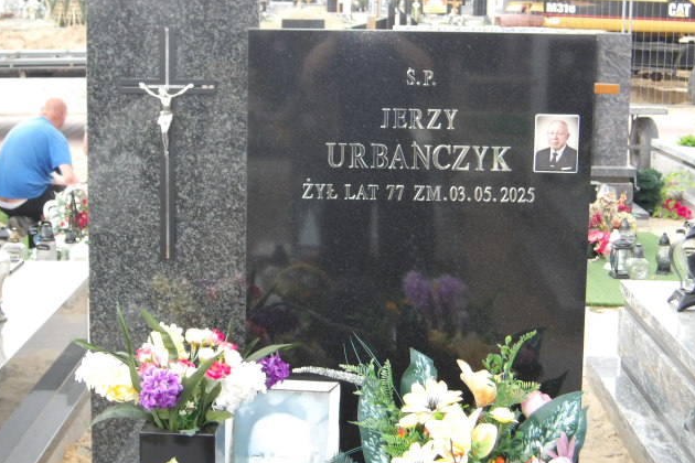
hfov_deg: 27.3
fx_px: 1428
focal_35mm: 74
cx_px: 345
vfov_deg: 18.4
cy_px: 226
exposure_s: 1/42
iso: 100
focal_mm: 12.5
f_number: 4.9
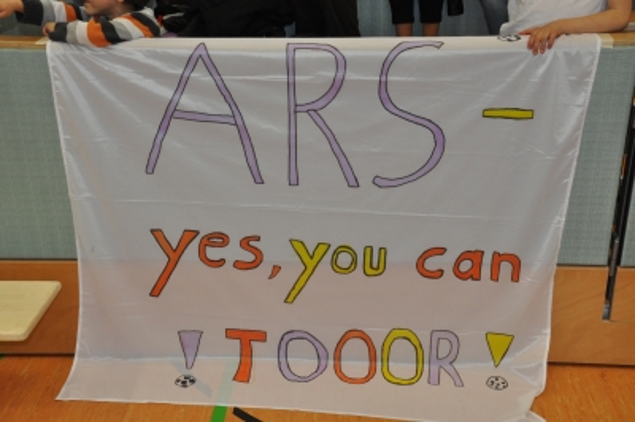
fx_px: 846
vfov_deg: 28.0
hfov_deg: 41.1
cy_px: 211
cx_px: 318
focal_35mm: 48
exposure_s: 1/200
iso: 1600
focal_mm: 32
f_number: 7.1
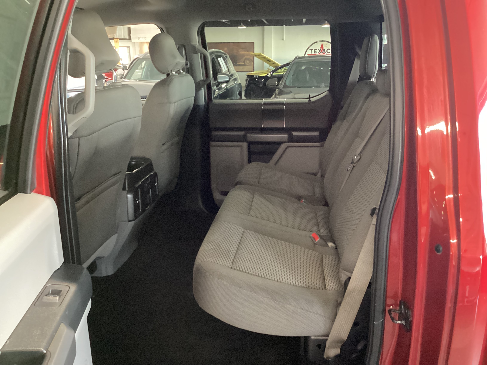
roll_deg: +0.1
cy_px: 182
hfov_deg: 58.4
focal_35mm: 31
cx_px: 244
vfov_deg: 45.4
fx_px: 436
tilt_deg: -17.4
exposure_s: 1/24
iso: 640
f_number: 2.4
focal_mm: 3.3
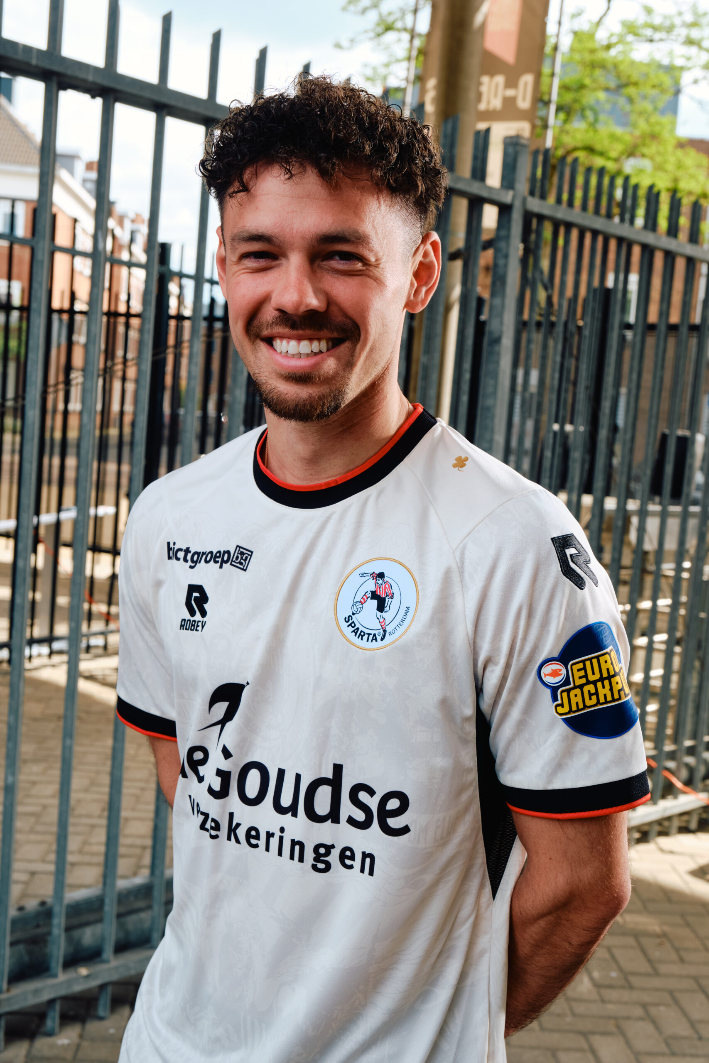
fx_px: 1300
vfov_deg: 44.5
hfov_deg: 30.5
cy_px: 532
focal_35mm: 44
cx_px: 354
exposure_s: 1/250
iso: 250
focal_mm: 29.2
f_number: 5.6
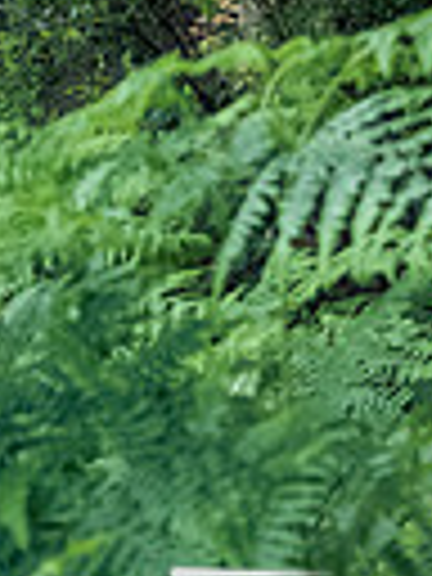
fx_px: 4676
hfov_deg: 5.2
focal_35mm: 281
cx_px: 682
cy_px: 40
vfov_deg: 7.0
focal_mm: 40
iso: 5000
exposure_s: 1/1000
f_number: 2.8
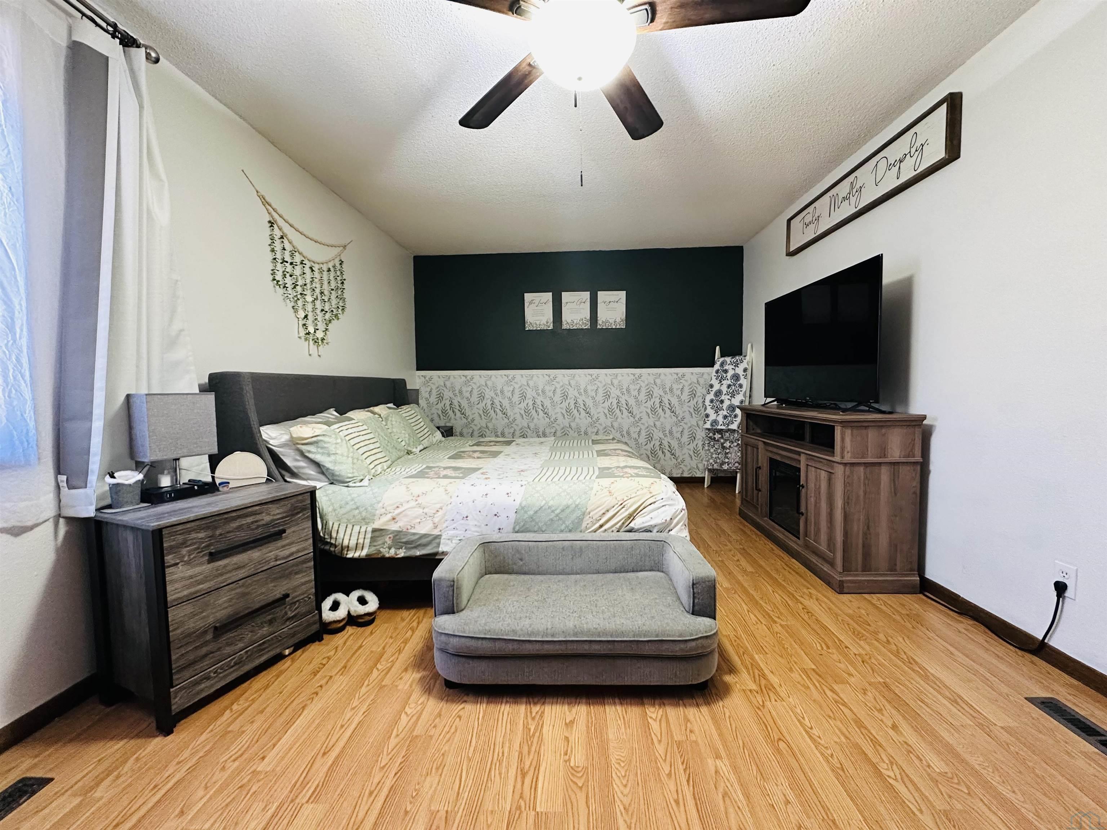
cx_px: 554
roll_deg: +0.3
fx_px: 448
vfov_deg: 85.7
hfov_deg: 102.1
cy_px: 415
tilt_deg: -3.0
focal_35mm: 14
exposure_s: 1/60
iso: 500
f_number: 2.2
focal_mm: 2.22
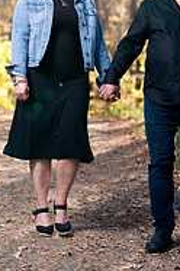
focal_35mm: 121
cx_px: 106
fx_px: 907
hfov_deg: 11.3
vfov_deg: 16.7
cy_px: 41
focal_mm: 50
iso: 400
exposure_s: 1/160
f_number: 3.5
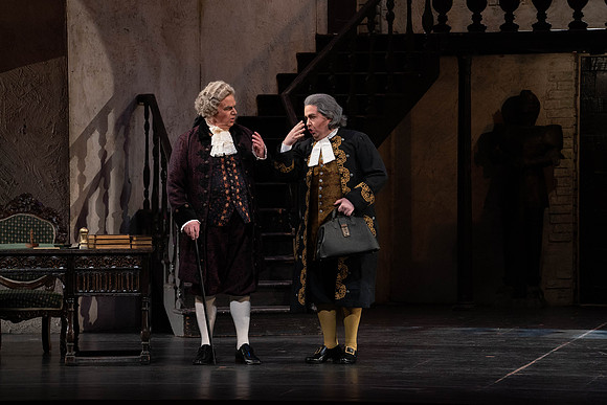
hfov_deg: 11.5
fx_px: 3019
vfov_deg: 7.7
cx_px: 304
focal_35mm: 179
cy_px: 202
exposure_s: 1/250
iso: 3200
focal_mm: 179
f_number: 8
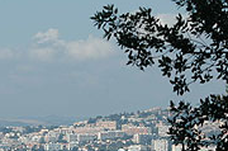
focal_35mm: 263
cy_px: 141
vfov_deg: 5.2
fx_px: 1661
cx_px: 39
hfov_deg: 7.8
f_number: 10
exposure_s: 1/400
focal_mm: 70
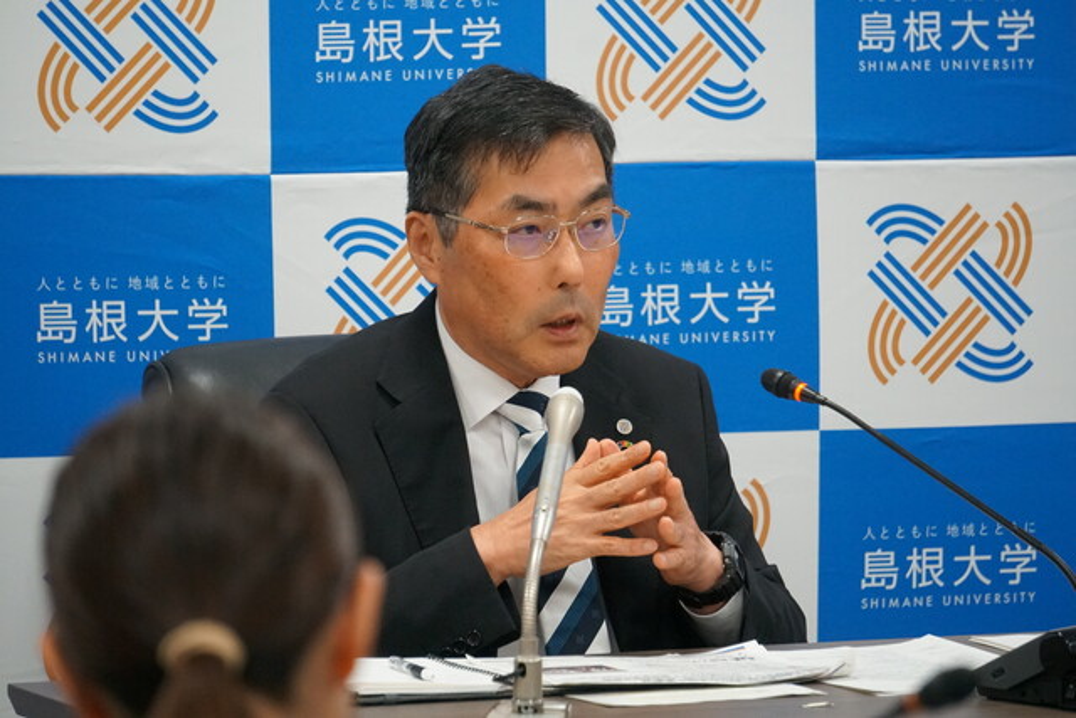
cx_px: 538
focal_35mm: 267
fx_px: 7982
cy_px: 359
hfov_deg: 7.7
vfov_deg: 5.1
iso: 5000
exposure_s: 1/320
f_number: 6.3
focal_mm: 178
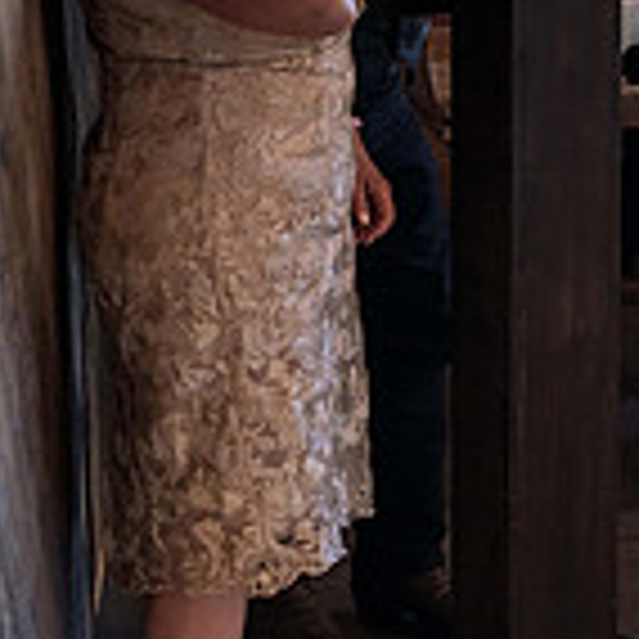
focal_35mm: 125
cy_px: -43
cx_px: 1188
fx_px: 2611
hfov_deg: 12.6
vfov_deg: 13.7
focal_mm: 36
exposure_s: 1/400
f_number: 2.8
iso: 1000
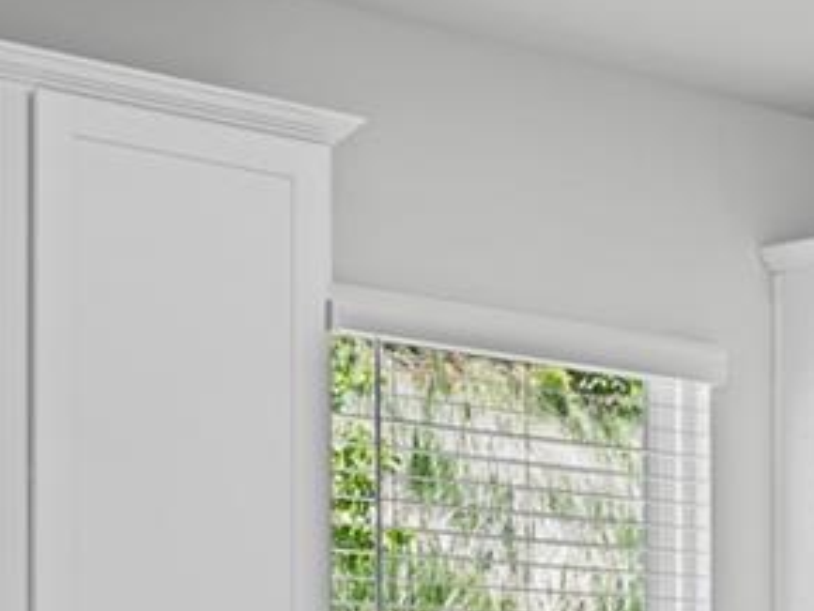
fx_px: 2799
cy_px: 857
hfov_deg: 15.2
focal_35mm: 119
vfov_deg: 12.0
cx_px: 1236
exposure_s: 1/8
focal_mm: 35
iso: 200
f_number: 8
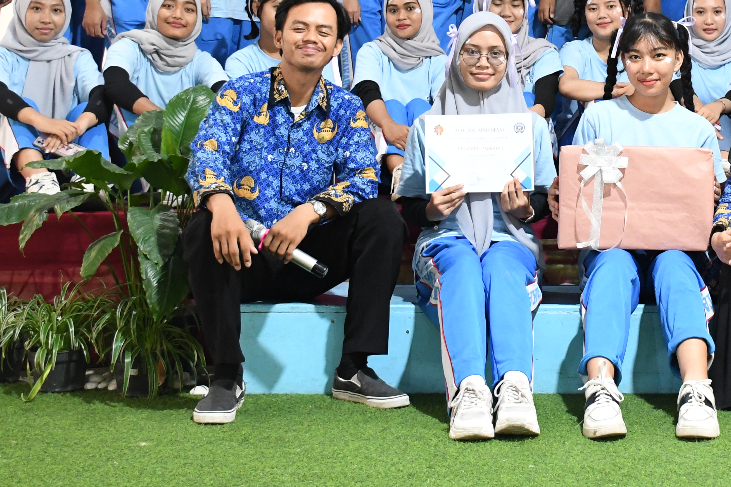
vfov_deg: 16.2
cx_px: 593
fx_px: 1685
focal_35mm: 83
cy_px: 46
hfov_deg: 24.1
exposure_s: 1/60
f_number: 5
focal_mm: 26
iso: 3200
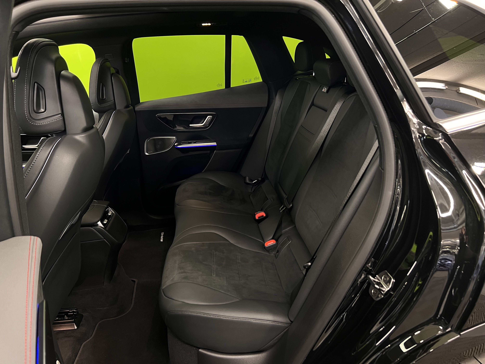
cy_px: 182
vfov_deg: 53.1
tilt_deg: -20.8
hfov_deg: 67.3
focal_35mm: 26
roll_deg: +5.6
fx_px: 364
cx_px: 242
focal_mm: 5.7
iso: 500
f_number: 1.5
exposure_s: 1/50
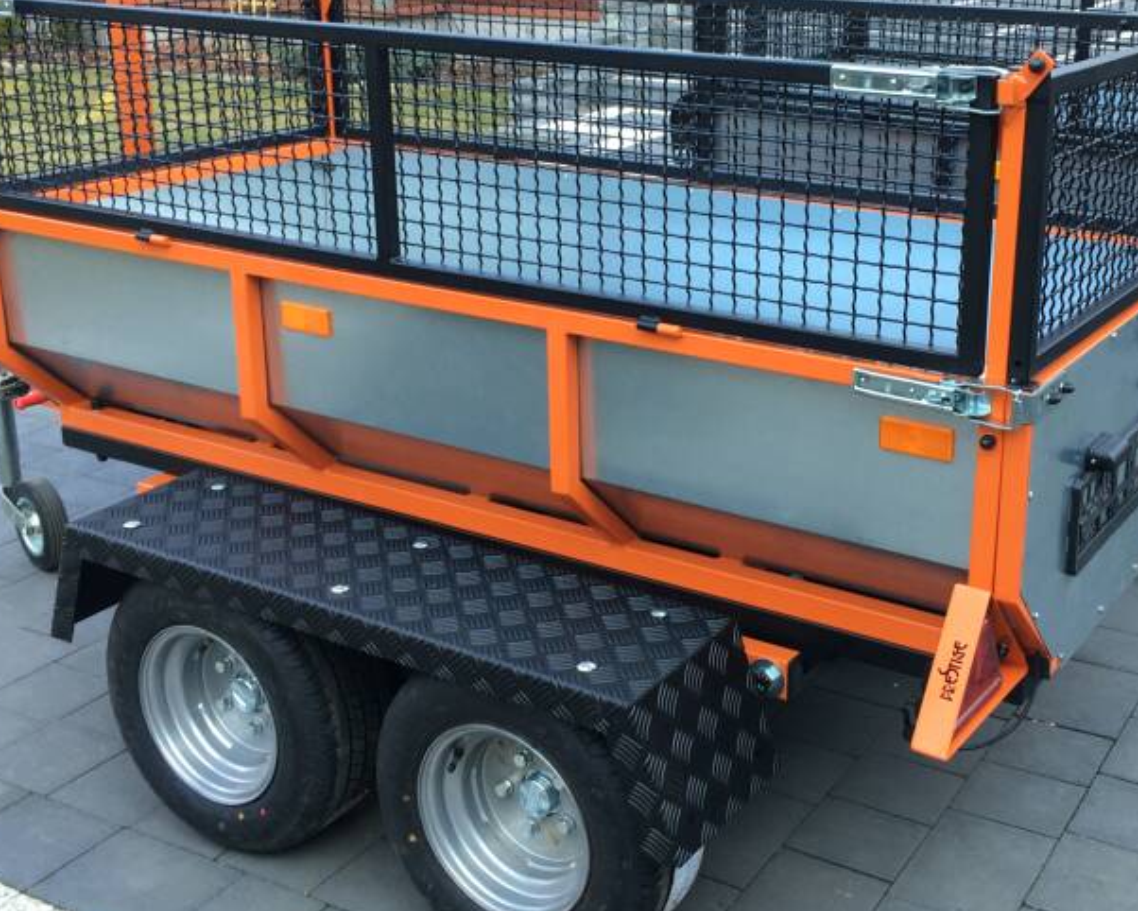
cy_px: 338
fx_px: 1583
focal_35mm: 47
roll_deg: -0.2
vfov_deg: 31.9
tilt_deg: -16.5
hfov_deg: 39.2
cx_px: 735
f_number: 2.2
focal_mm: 4.15
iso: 32
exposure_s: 1/50
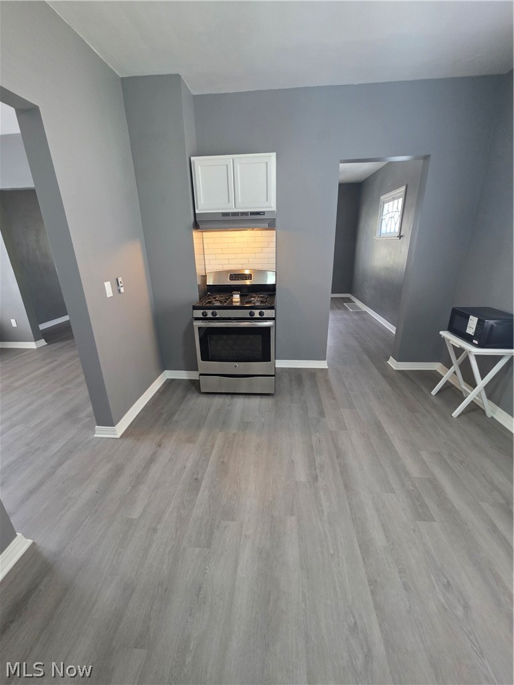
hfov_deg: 89.9
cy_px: 342
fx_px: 257
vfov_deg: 106.2
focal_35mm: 13
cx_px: 257
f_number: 1.9
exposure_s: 1/60
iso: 320
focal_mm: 2.2
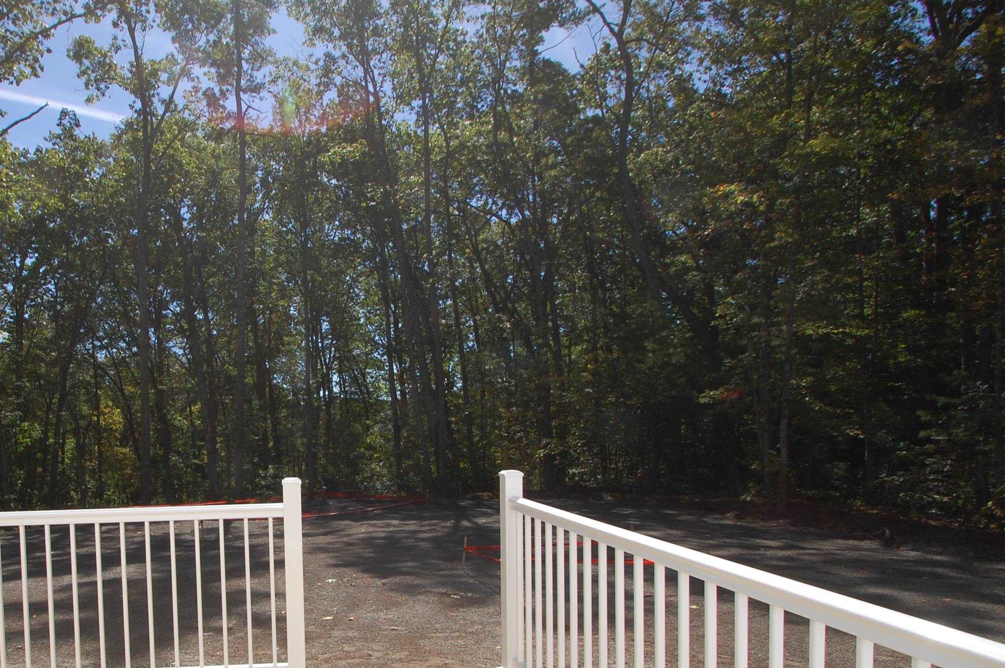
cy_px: 451
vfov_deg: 52.4
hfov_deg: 71.9
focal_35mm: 24
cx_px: 323
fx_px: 661
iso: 200
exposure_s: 1/250
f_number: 8
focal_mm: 11
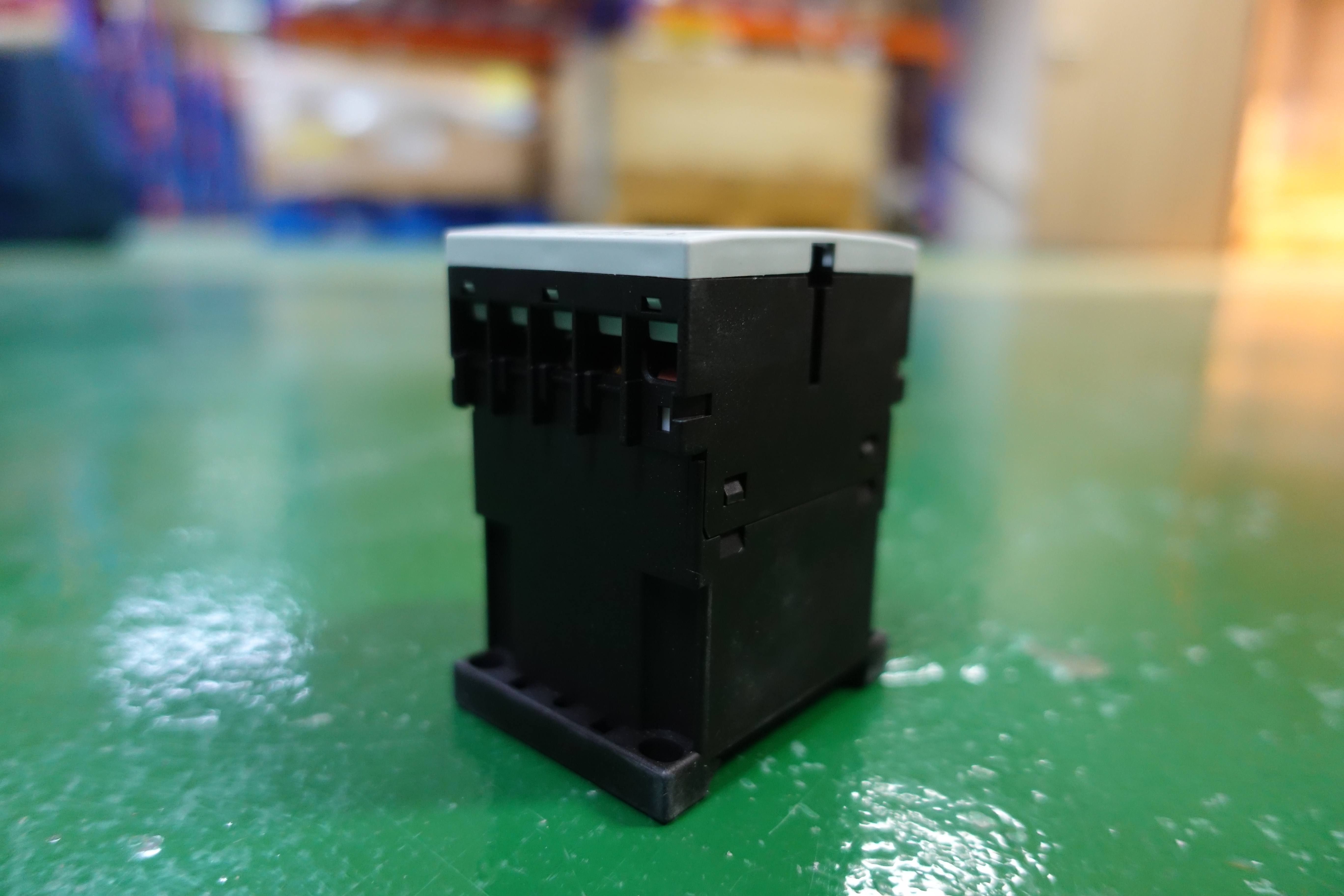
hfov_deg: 73.7
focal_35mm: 24
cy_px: 448
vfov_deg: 53.1
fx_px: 896
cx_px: 672
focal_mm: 8.8
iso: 800
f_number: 1.8
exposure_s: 1/30
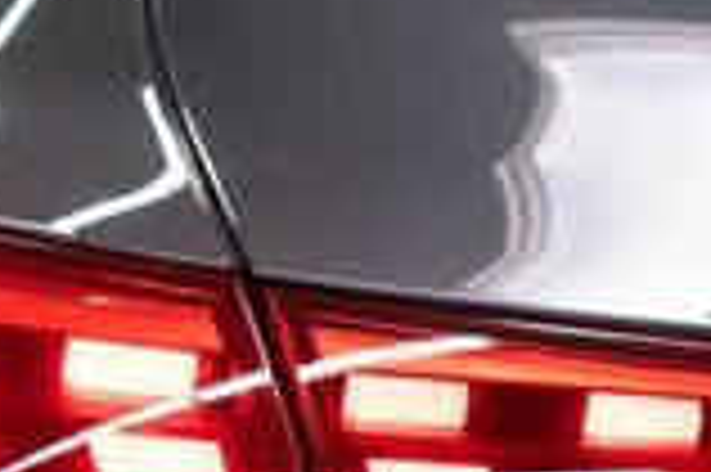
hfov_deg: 12.1
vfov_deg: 7.9
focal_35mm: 170
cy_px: 672
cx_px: 360
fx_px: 3354
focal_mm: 28
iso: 200
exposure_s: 1/50
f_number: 3.2
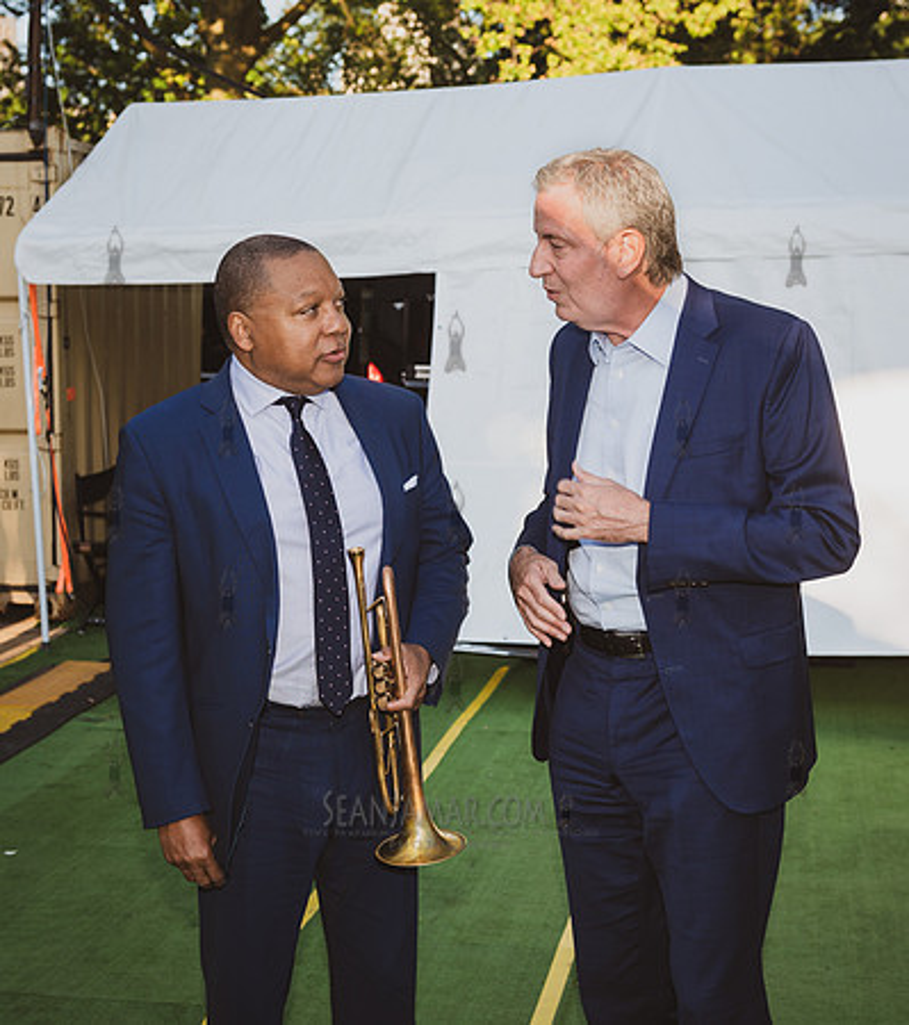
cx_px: 408
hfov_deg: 29.3
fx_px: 1736
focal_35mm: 55
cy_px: 548
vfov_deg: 32.9
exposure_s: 1/200
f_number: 4.5
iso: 100
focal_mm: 38
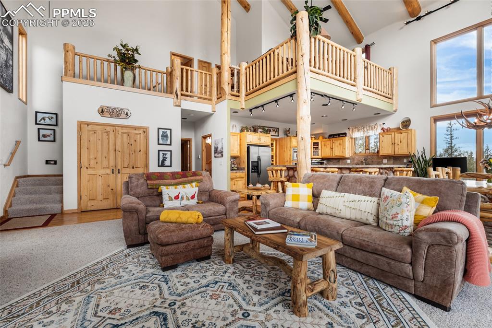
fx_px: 219
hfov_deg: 96.7
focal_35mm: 16
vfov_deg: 73.8
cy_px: 164
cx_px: 246
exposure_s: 1/5
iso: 200
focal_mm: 16
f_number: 8
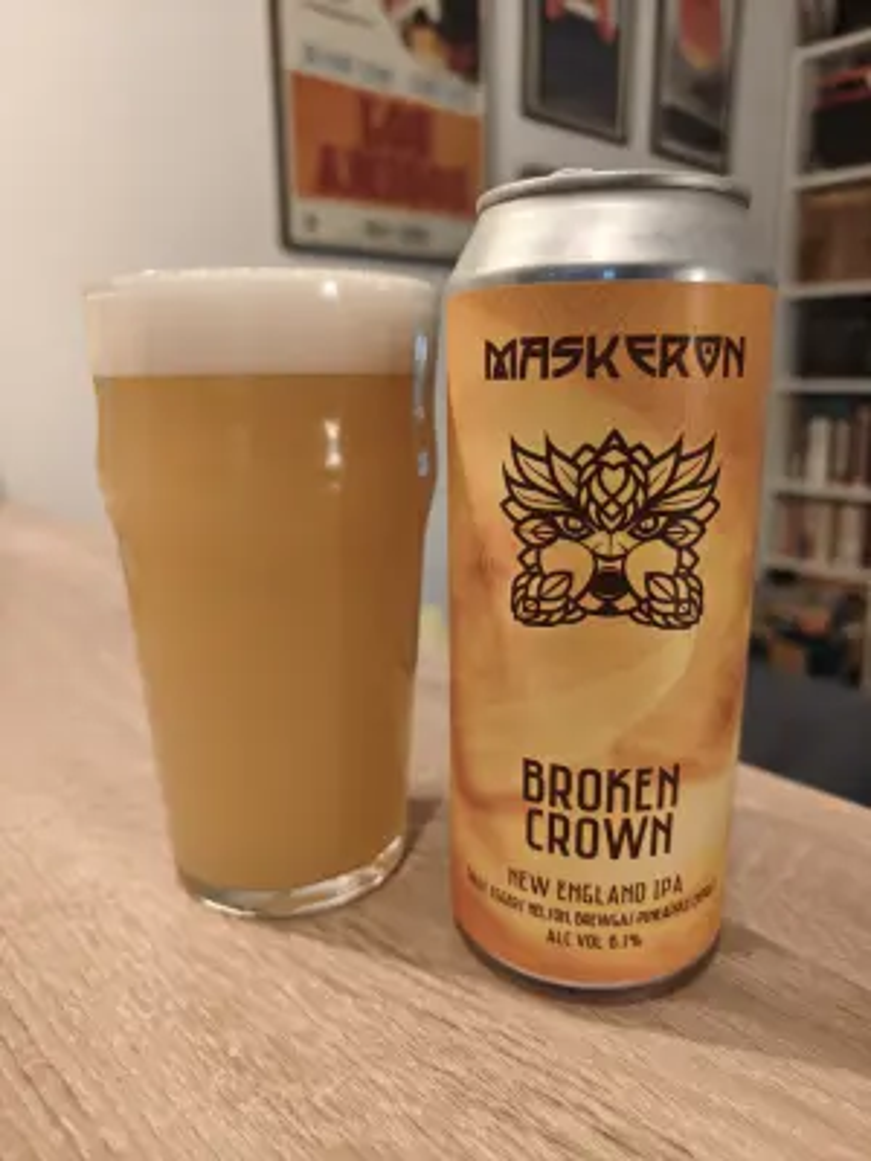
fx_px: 772
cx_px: 436
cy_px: 580
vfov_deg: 73.9
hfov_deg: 58.9
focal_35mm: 23
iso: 2500
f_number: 1.7
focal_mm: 6.06
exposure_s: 1/25
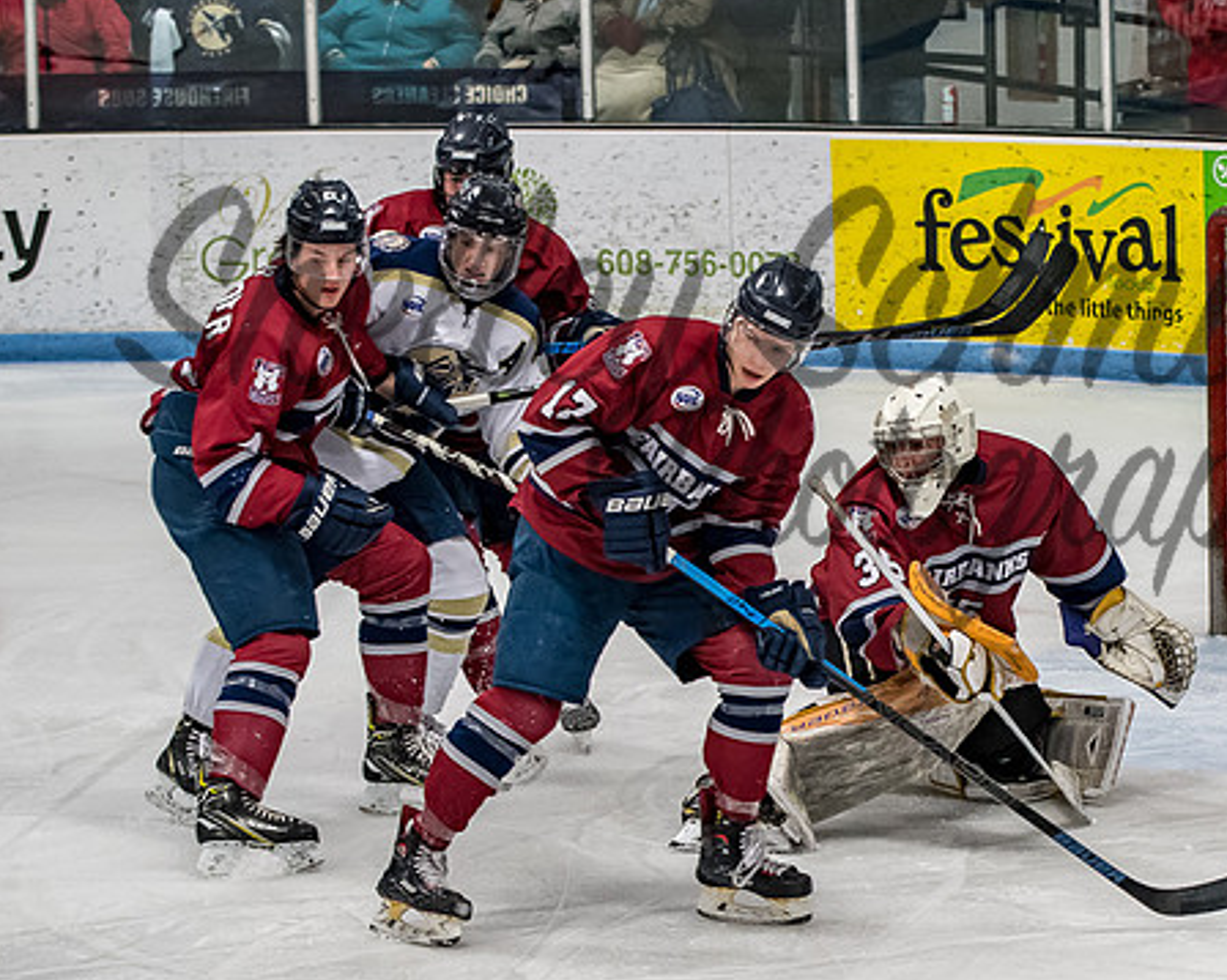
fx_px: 6461
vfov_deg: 8.7
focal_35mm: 178
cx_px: 1015
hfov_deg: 10.8
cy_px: 664
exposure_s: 1/800
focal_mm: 75
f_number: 3.2
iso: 1600
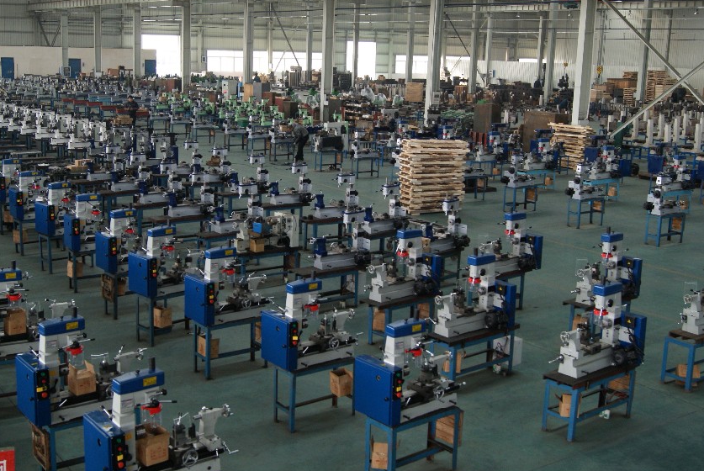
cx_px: 308
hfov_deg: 45.3
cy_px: 222
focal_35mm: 43
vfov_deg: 31.3
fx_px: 842
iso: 320
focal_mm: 24
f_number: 4
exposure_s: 1/40
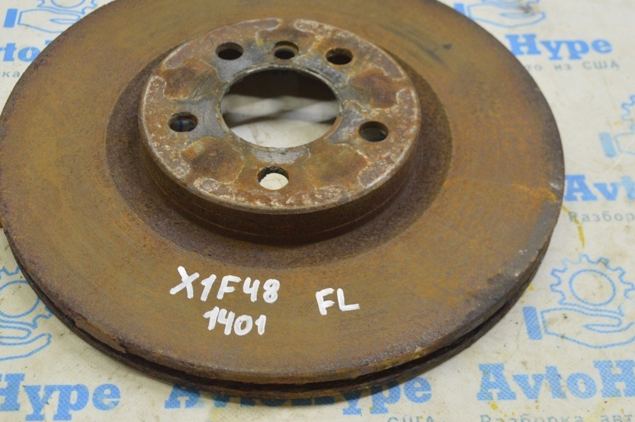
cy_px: 164
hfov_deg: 33.9
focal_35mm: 59
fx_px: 1040
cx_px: 268
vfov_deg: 22.9
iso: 400
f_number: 5.6
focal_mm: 32
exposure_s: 1/20
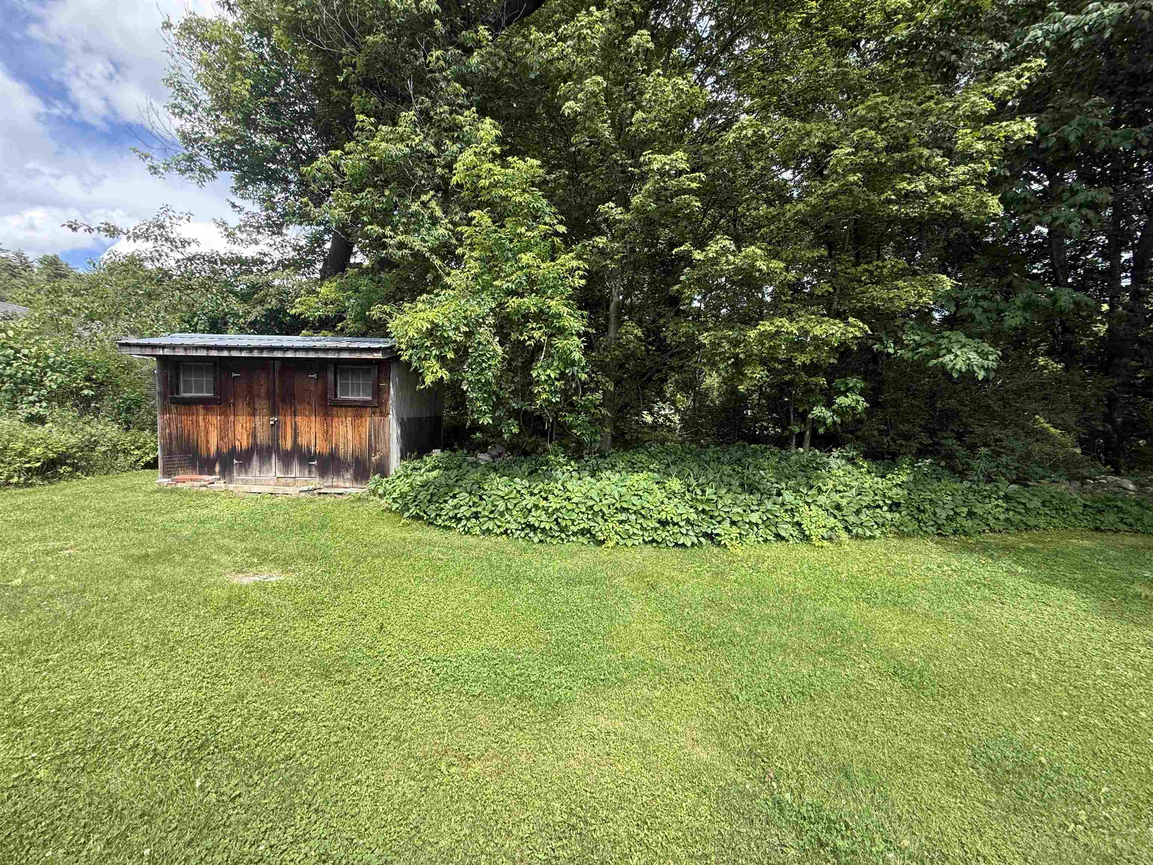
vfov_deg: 85.7
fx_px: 466
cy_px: 432
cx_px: 576
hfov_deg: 102.1
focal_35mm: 14
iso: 50
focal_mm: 2.22
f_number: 2.2
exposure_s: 1/288
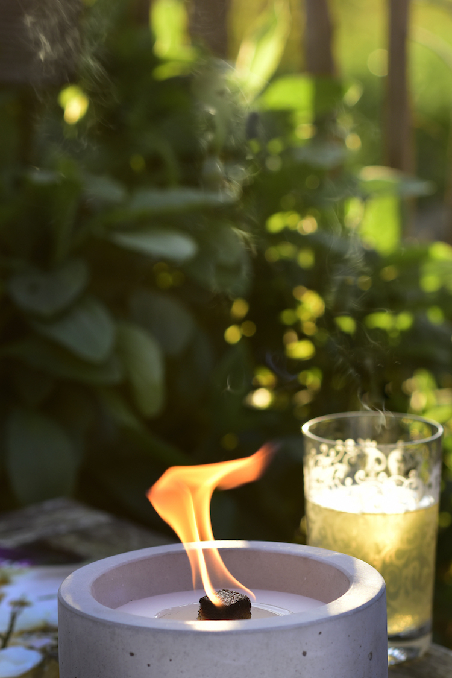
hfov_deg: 11.3
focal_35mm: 121
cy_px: 475
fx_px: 2277
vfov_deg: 16.9
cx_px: 239
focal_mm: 85
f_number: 6
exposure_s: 1/160
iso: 160
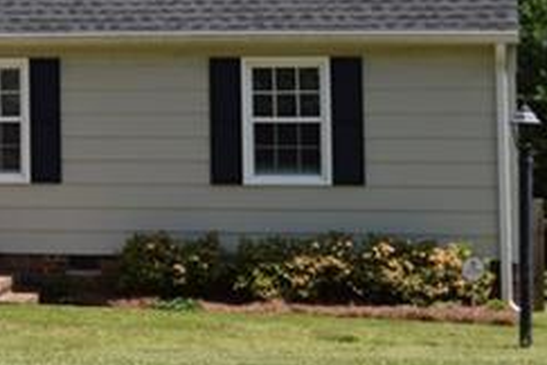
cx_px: -367
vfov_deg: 7.6
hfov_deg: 11.0
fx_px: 2689
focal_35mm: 177
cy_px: -194
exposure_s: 1/1250
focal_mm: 28
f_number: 5.6
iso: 200
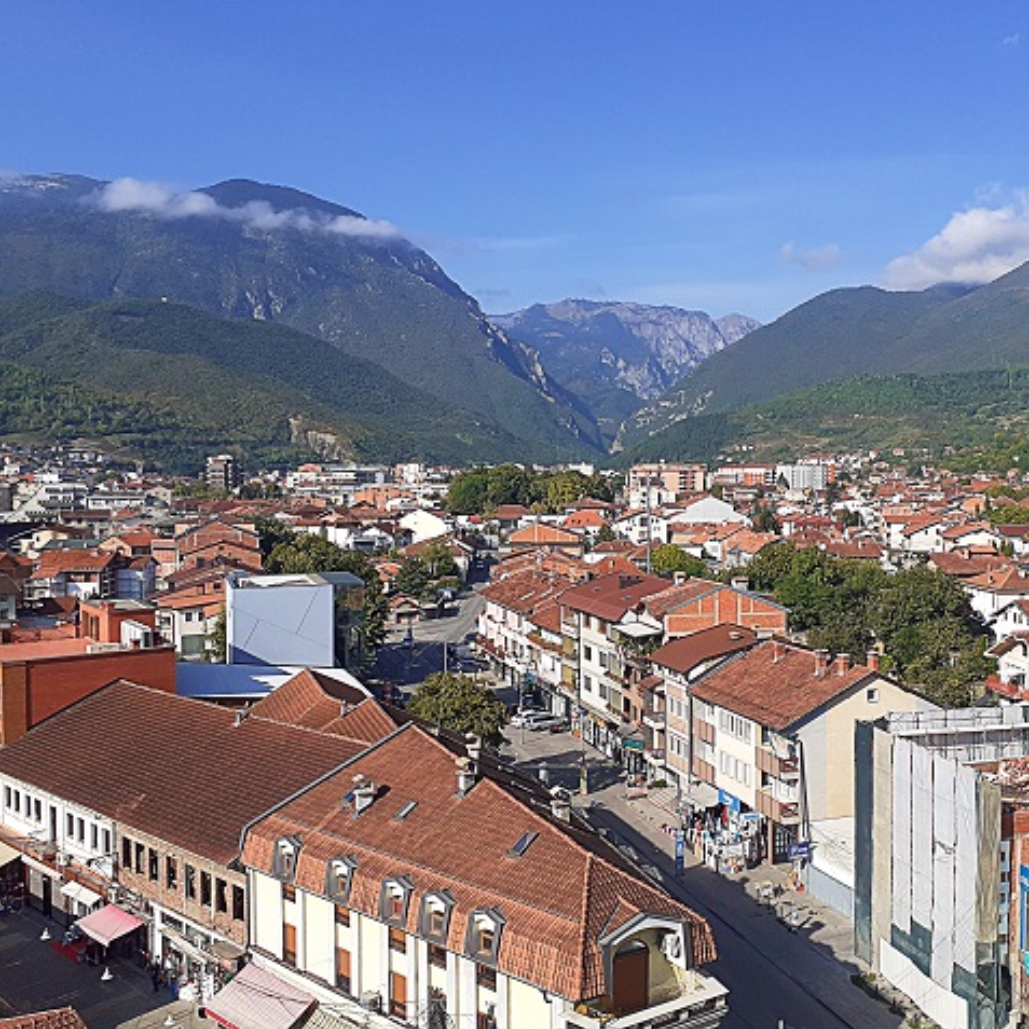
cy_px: 513
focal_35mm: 32
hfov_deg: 50.6
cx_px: 636
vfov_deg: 51.1
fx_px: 1076
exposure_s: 1/2066
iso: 40
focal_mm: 3.6
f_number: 1.9
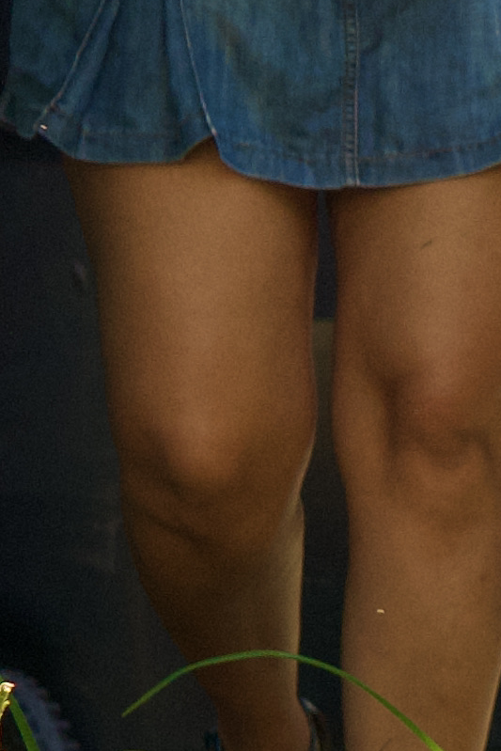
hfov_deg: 2.4
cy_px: 594
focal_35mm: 563
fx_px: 11747
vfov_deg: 3.7
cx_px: 584
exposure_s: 1/250
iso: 400
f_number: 4
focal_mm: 105
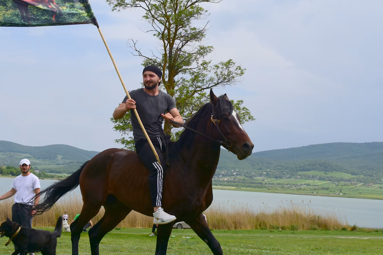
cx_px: 198
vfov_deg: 21.5
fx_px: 670
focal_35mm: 63
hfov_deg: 31.9
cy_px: 105
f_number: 5.6
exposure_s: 1/1600
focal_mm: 24
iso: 125
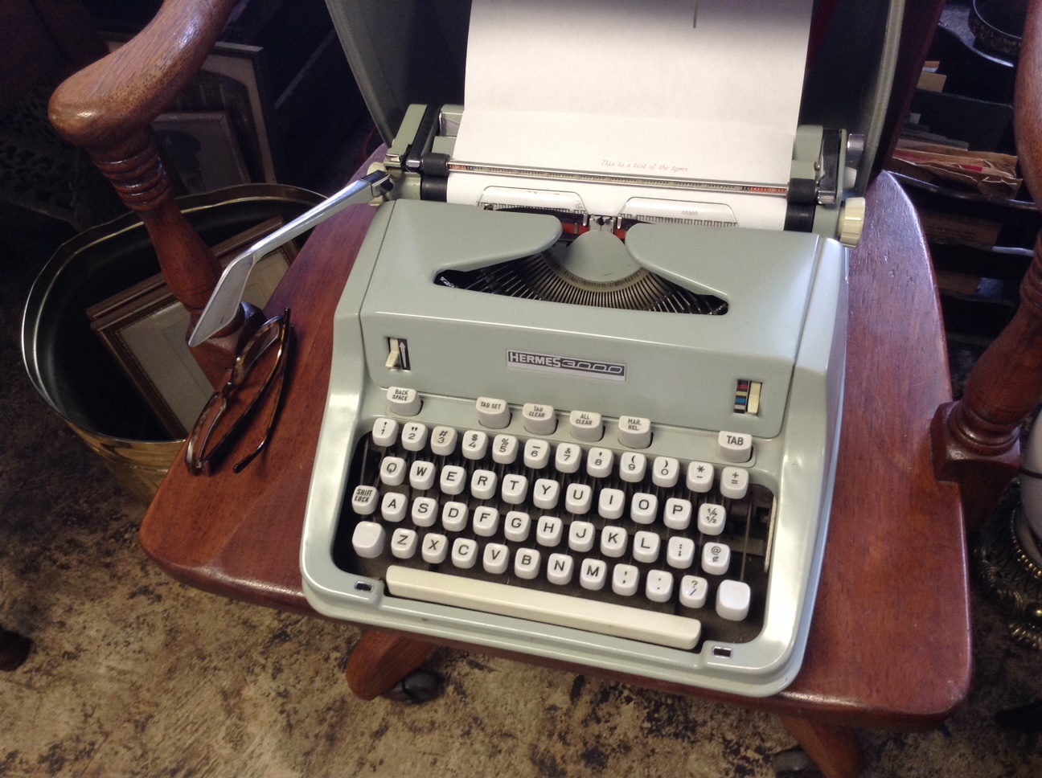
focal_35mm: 33
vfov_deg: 42.8
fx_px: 992
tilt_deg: -58.0
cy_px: 389
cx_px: 521
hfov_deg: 55.4
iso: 64
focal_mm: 3.3
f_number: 2.4
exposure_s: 1/24
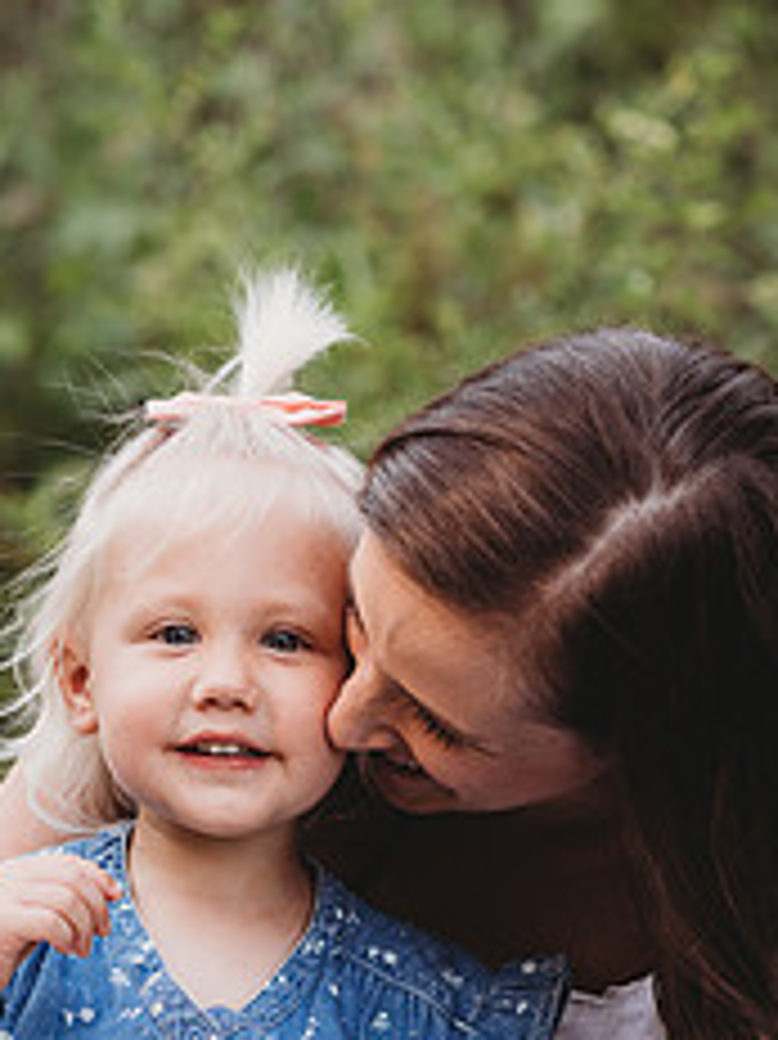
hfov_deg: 9.3
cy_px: 680
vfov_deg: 12.4
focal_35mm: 159
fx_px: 4769
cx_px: 337
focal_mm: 85
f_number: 2.8
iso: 100
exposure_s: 1/200
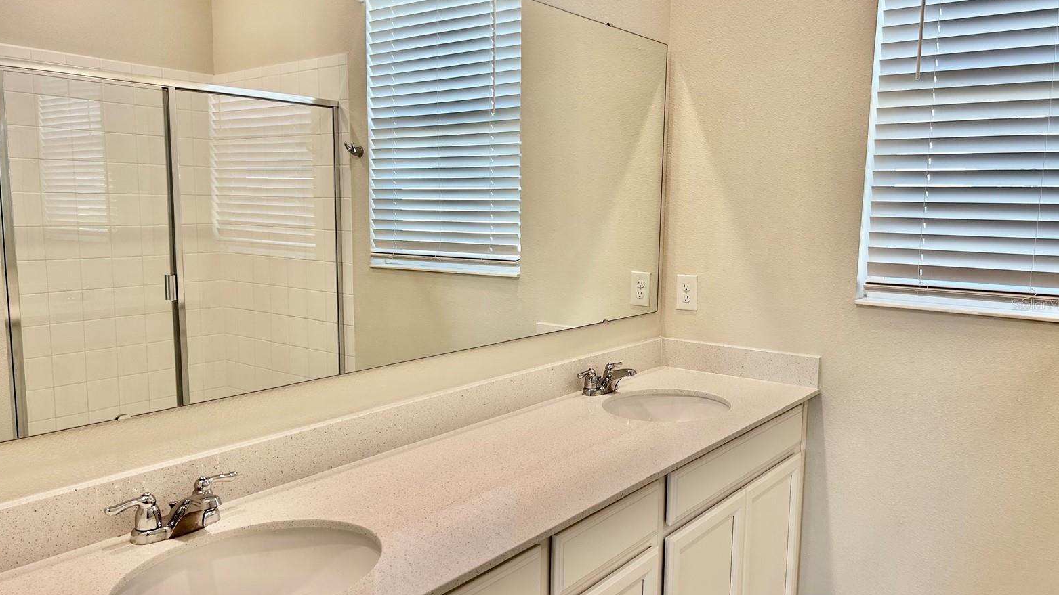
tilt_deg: -7.4
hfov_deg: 66.1
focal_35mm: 29
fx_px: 814
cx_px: 533
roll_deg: +0.5
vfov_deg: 40.2
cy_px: 304
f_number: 1.5
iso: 40
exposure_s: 1/120
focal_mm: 5.7
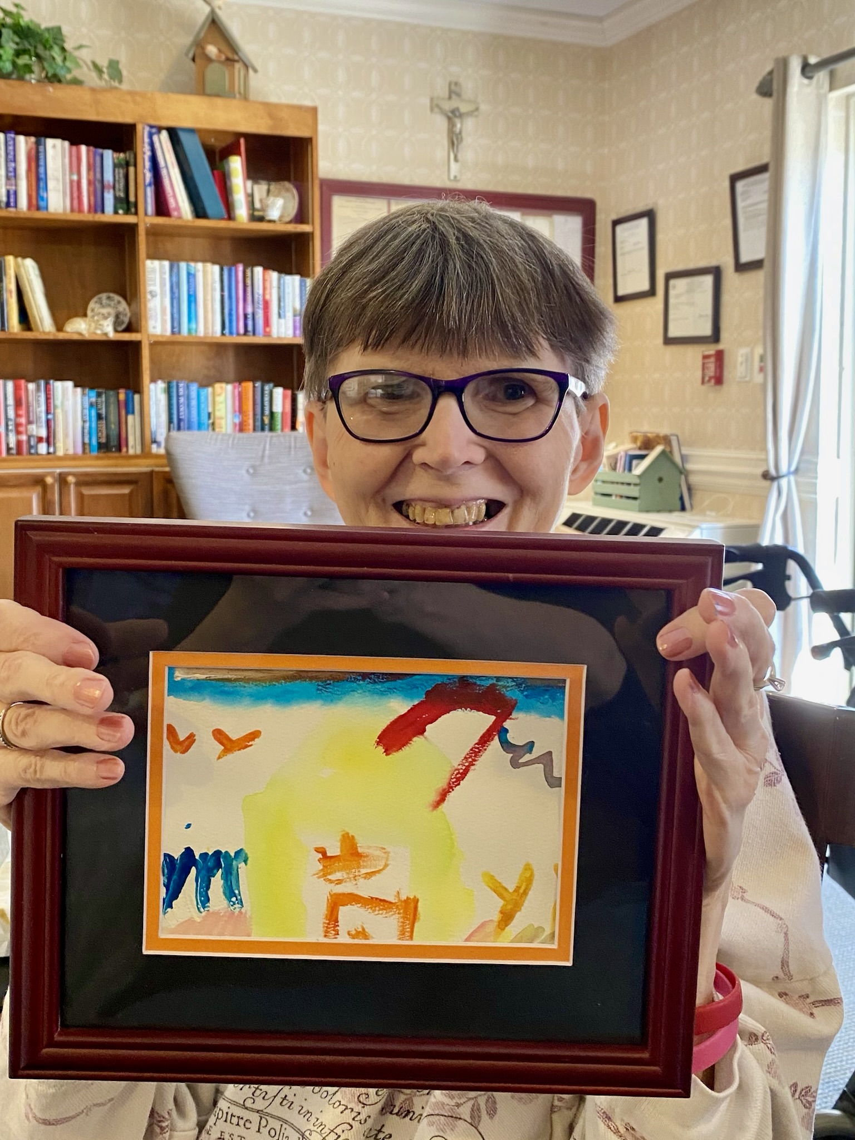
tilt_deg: -5.7
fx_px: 856
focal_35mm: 26
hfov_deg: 53.1
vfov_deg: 67.3
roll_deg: +0.3
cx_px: 428
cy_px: 570
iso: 160
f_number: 1.8
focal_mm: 4.25
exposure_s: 1/60
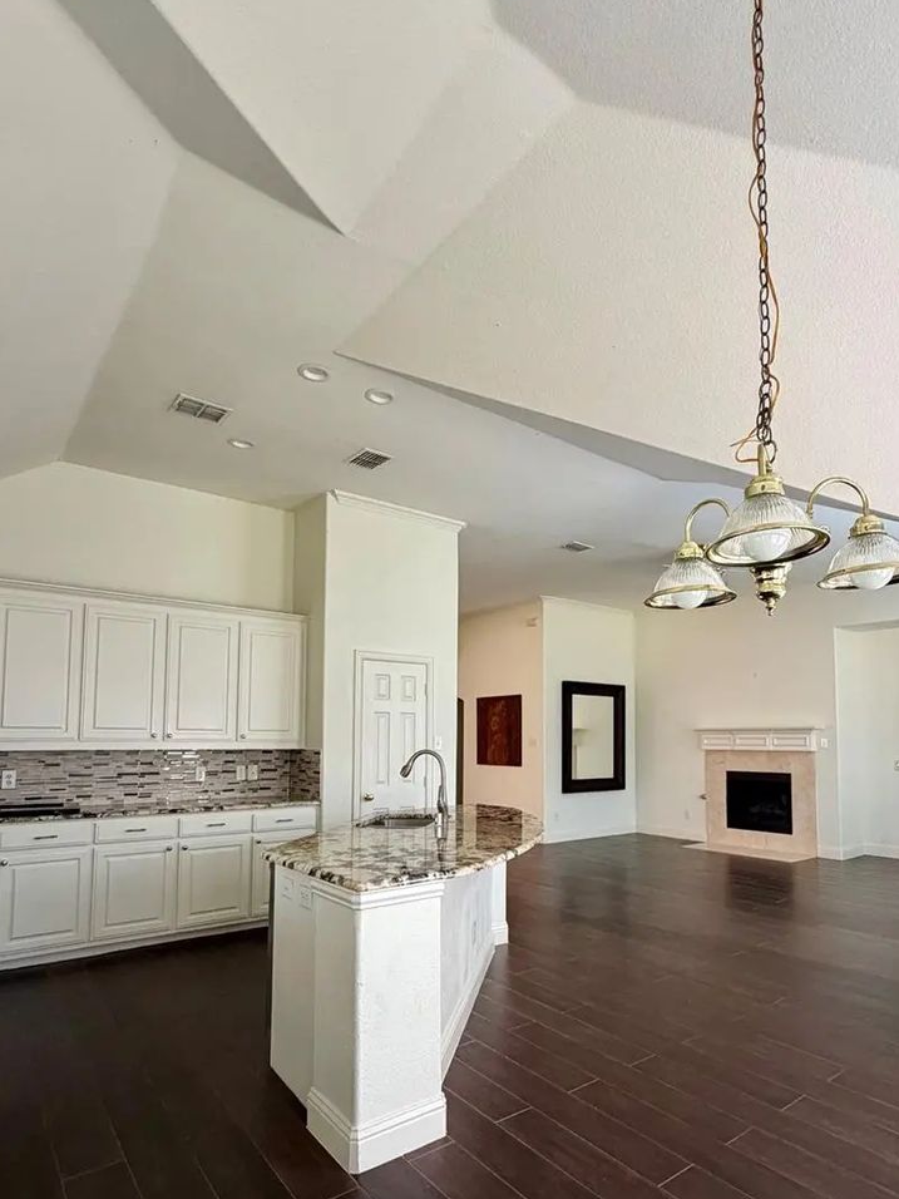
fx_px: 693
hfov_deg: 65.8
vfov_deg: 81.0
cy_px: 702
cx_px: 492
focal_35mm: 20
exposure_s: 1/121
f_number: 2.2
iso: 200
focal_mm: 2.22
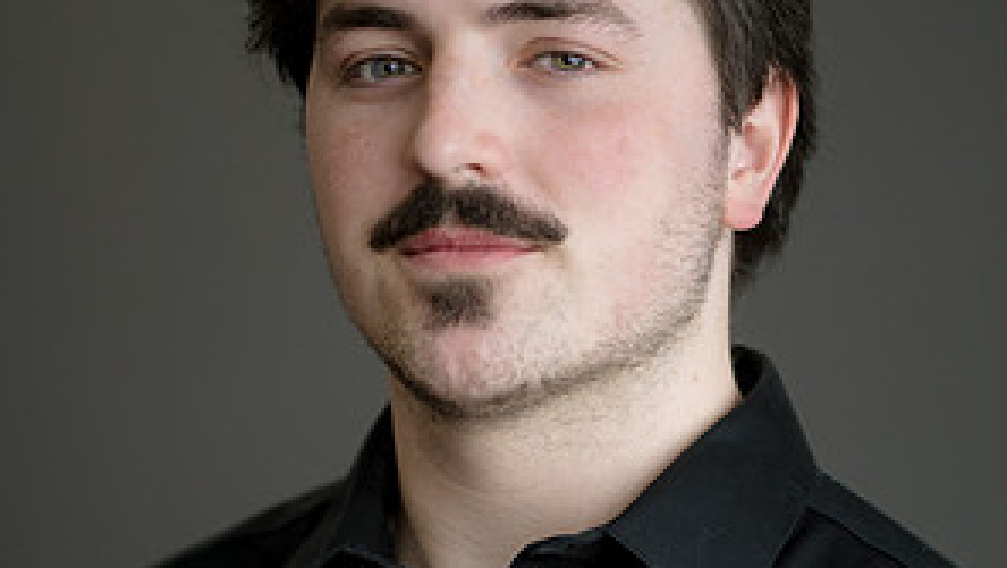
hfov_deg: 12.9
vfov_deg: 7.3
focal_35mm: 167
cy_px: 412
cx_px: 507
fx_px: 4462
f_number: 3.2
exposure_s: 1/160
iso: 800
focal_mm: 105
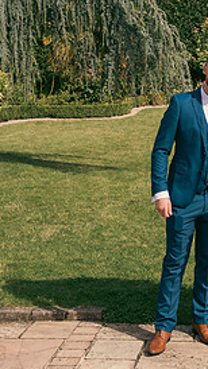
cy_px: 121
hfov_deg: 16.1
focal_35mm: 71
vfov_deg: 29.5
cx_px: 267
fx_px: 697
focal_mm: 32
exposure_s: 1/640
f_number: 7.1
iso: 100
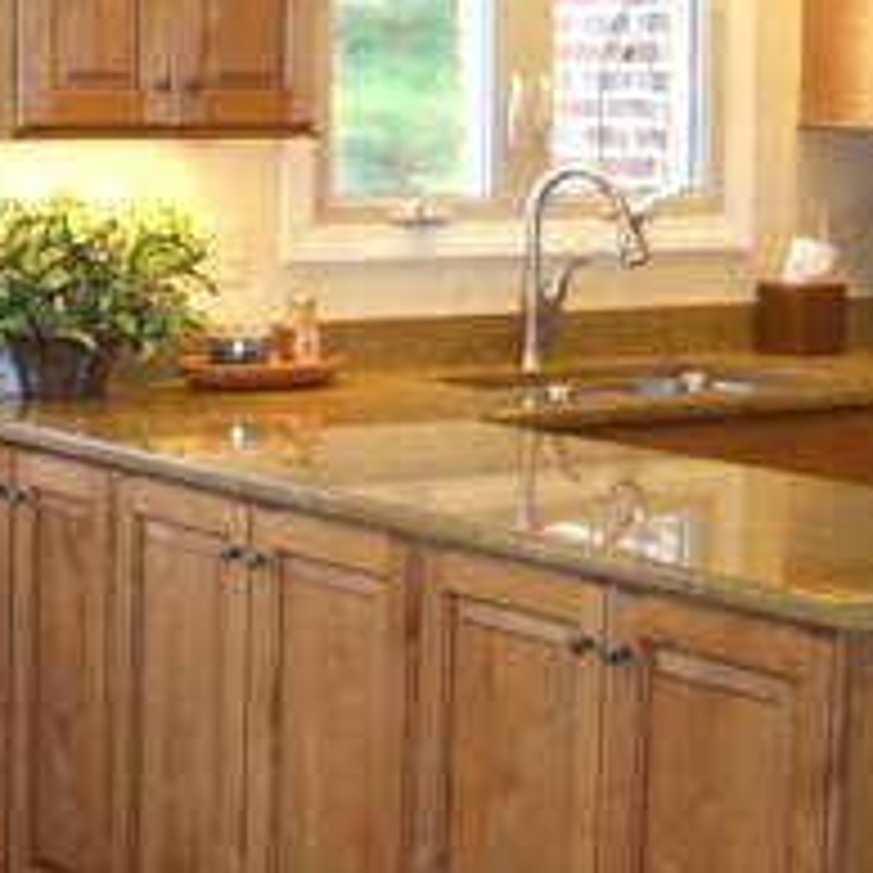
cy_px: 450
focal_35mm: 102
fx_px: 2910
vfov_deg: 17.1
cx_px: -500
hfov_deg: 15.5
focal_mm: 6.2
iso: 200
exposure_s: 1/30
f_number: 3.5
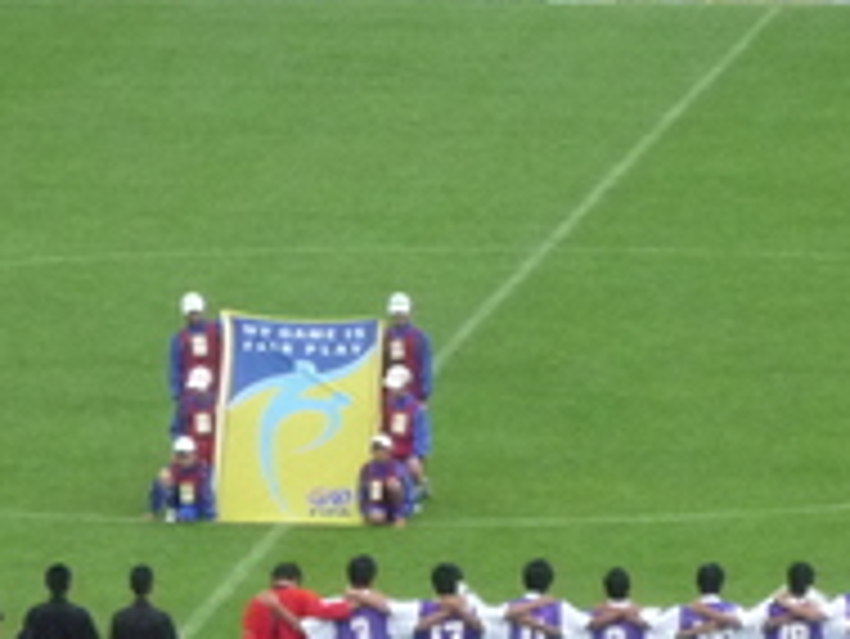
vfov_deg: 3.7
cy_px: 682
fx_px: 9804
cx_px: 585
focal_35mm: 399
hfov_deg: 5.0
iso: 400
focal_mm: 17.6
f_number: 5.6
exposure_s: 1/250
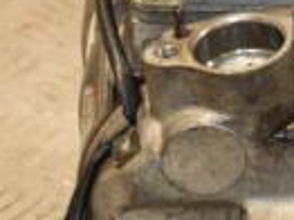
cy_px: 112
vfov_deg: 3.9
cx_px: 296
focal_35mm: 384
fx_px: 3258
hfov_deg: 5.2
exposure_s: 1/160
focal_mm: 58
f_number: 5
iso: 800
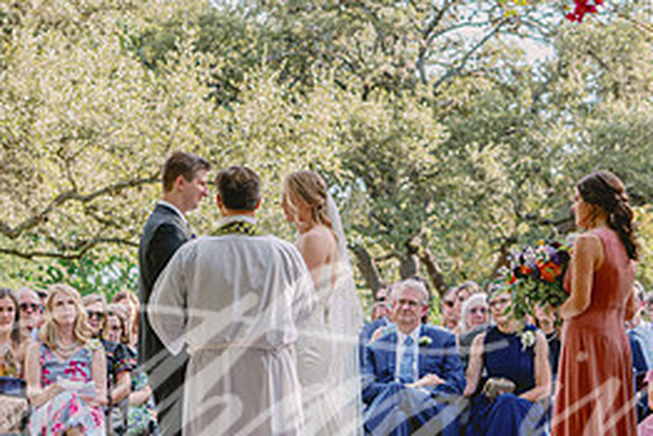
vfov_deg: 7.7
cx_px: 191
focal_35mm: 179
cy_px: 67
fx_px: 3249
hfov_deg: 11.5
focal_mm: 70
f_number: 4
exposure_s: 1/250
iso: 200
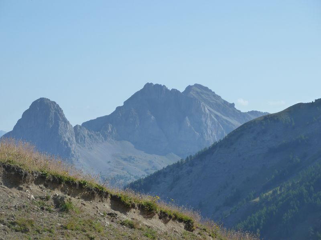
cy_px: 120
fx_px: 1270
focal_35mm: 137
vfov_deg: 10.8
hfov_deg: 14.4
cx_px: 160
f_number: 5.6
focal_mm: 22.5
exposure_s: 1/500
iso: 125
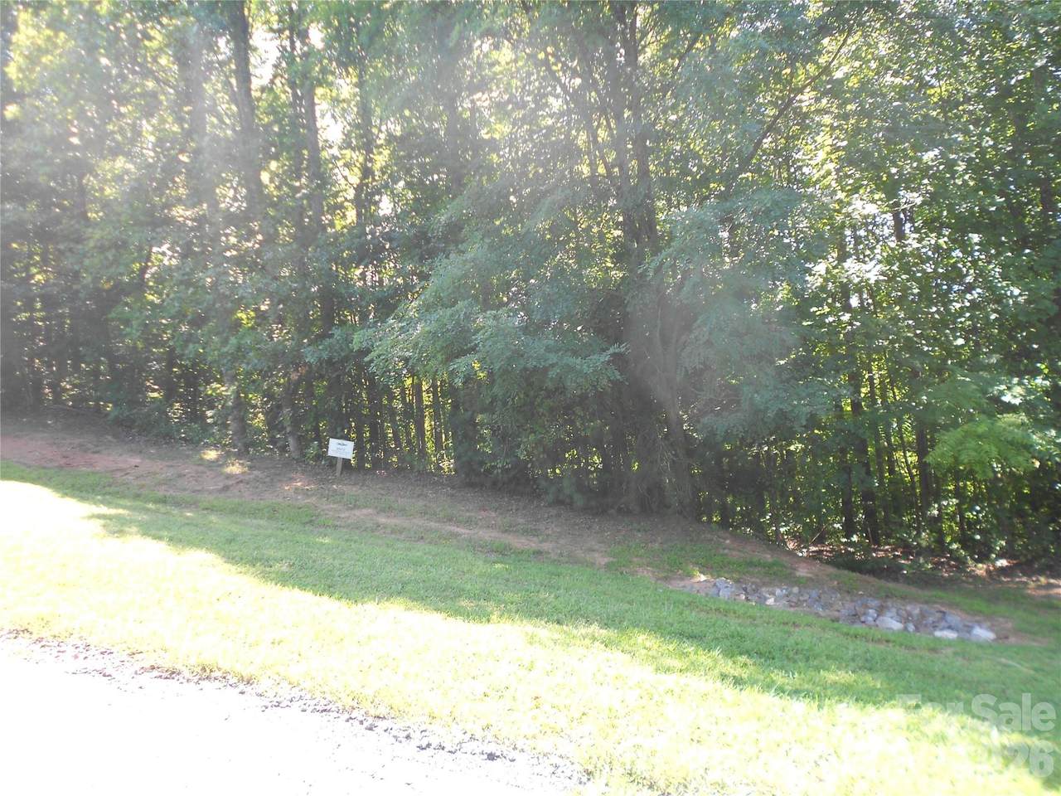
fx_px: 797
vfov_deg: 53.1
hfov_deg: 67.3
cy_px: 398
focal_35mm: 26
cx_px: 530
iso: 80
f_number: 3.2
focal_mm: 4.6
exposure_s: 1/60
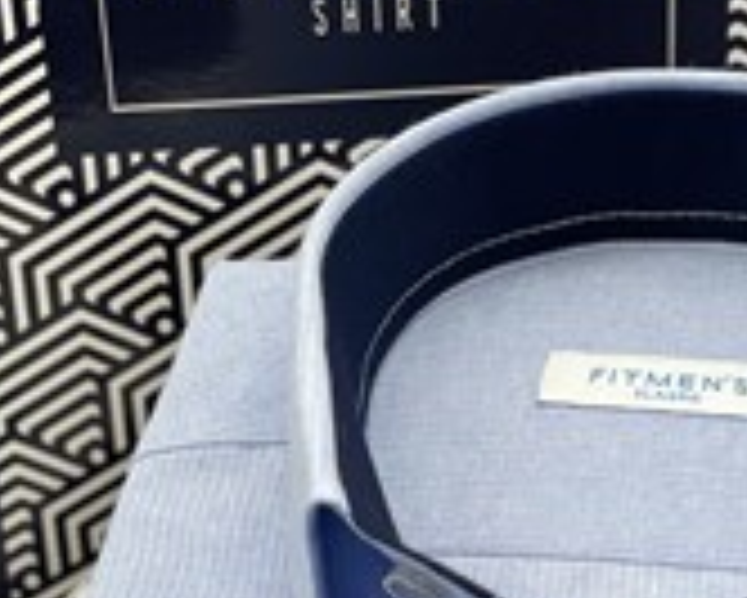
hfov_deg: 15.2
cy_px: 794
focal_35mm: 126
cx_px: 522
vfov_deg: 11.9
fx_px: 2787
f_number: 2
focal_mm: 6
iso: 40
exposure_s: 1/122
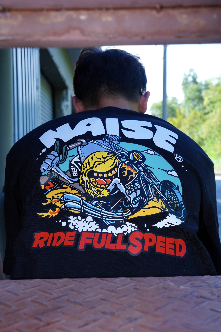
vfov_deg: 47.4
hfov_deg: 32.6
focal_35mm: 41
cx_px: 110
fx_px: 378
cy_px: 166
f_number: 8
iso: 500
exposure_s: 1/250
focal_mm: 41
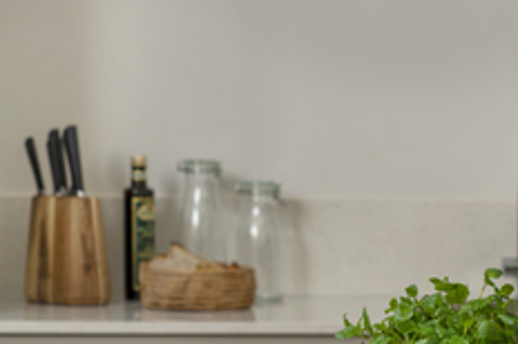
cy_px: 321
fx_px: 2098
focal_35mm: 146
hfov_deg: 13.9
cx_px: 507
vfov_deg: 9.3
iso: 200
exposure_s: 1/10
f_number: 7.1
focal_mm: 72
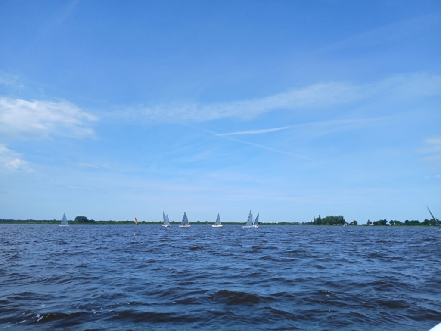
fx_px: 331
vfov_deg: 53.1
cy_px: 166
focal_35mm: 26
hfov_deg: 67.3
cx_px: 220
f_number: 1.8
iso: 20
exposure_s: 1/641
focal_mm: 3.98
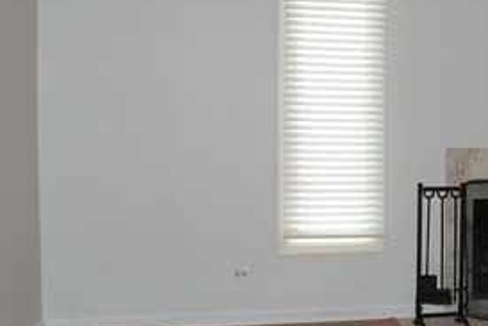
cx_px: 497
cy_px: 143
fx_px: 854
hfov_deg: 29.6
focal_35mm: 63
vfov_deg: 21.6
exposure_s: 1/200
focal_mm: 18
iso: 400
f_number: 7.1
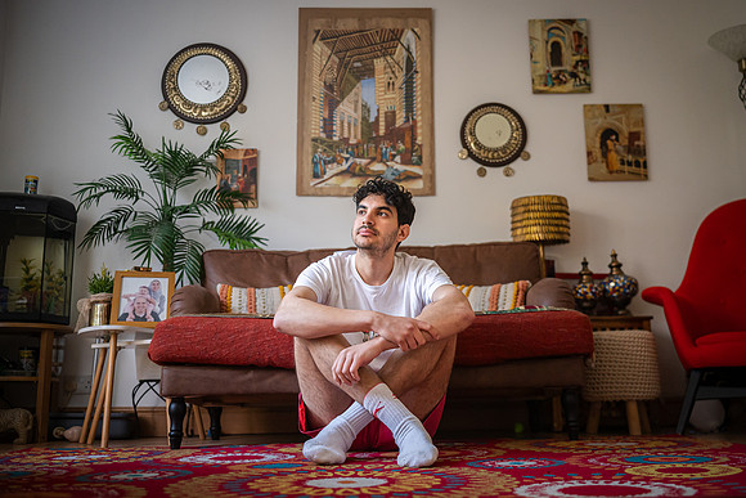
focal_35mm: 37
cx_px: 390
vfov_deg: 35.7
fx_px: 773
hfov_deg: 51.5
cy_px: 249
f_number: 2
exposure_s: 1/640
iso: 2000
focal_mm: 35
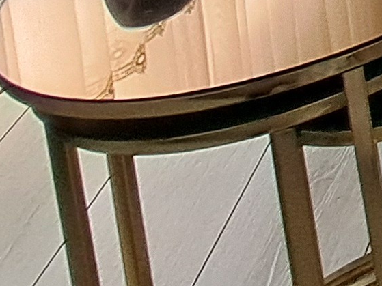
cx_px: 1157
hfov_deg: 11.4
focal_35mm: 93
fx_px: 1026
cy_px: -573
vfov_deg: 10.8
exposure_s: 1/100
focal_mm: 1.74
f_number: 2.2
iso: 50
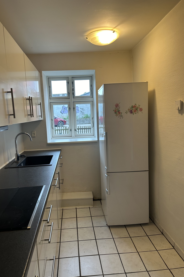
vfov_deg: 71.5
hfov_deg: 51.2
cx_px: 85
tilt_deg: -5.3
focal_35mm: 25
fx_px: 192
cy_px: 138
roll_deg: +1.3
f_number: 1.78
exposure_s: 1/50
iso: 125
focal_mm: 6.86
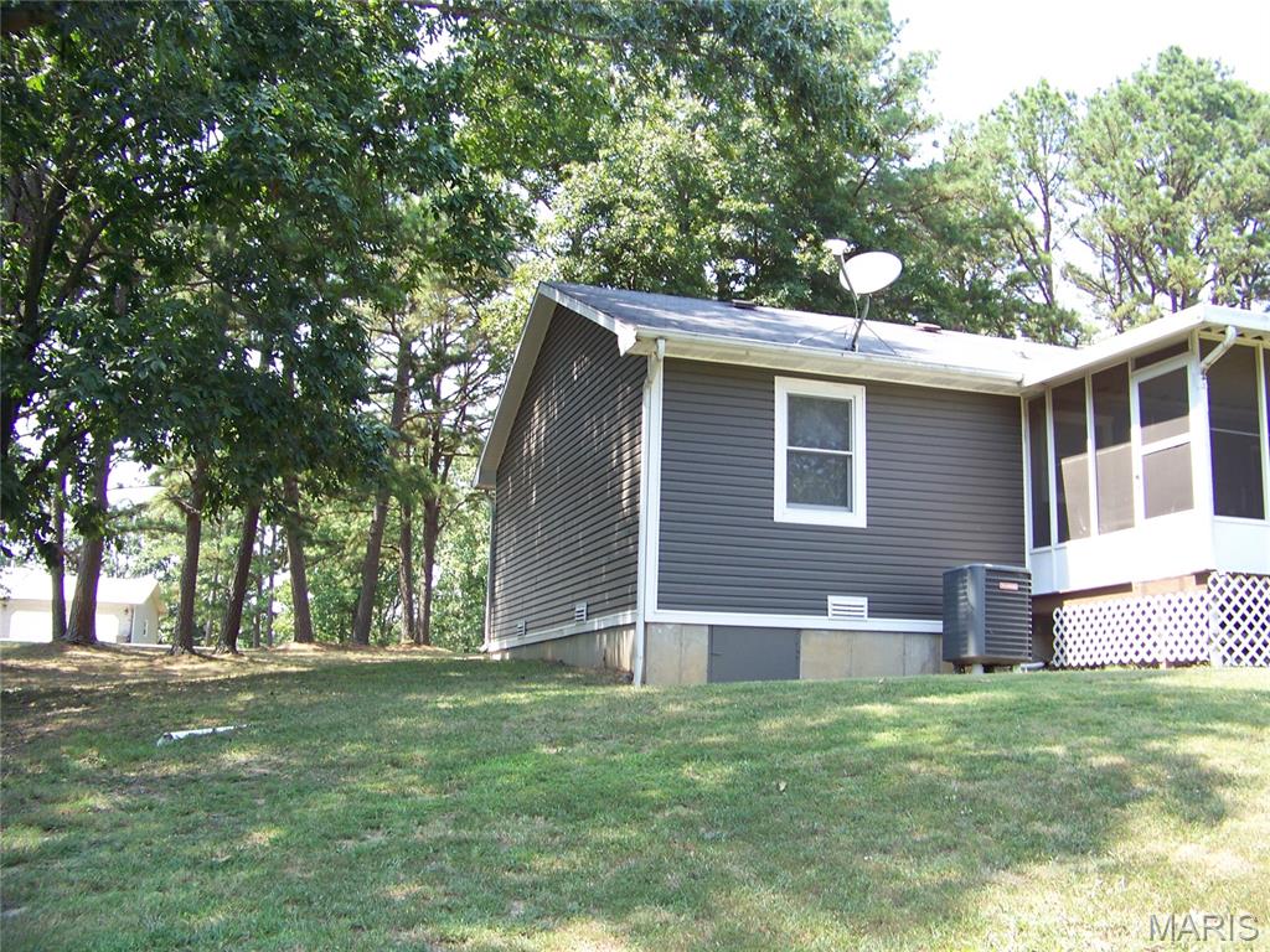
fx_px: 1321
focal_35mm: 36
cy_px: 476
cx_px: 635
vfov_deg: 39.7
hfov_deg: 51.4
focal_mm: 5.85
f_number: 2.8
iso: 64
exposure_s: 1/100
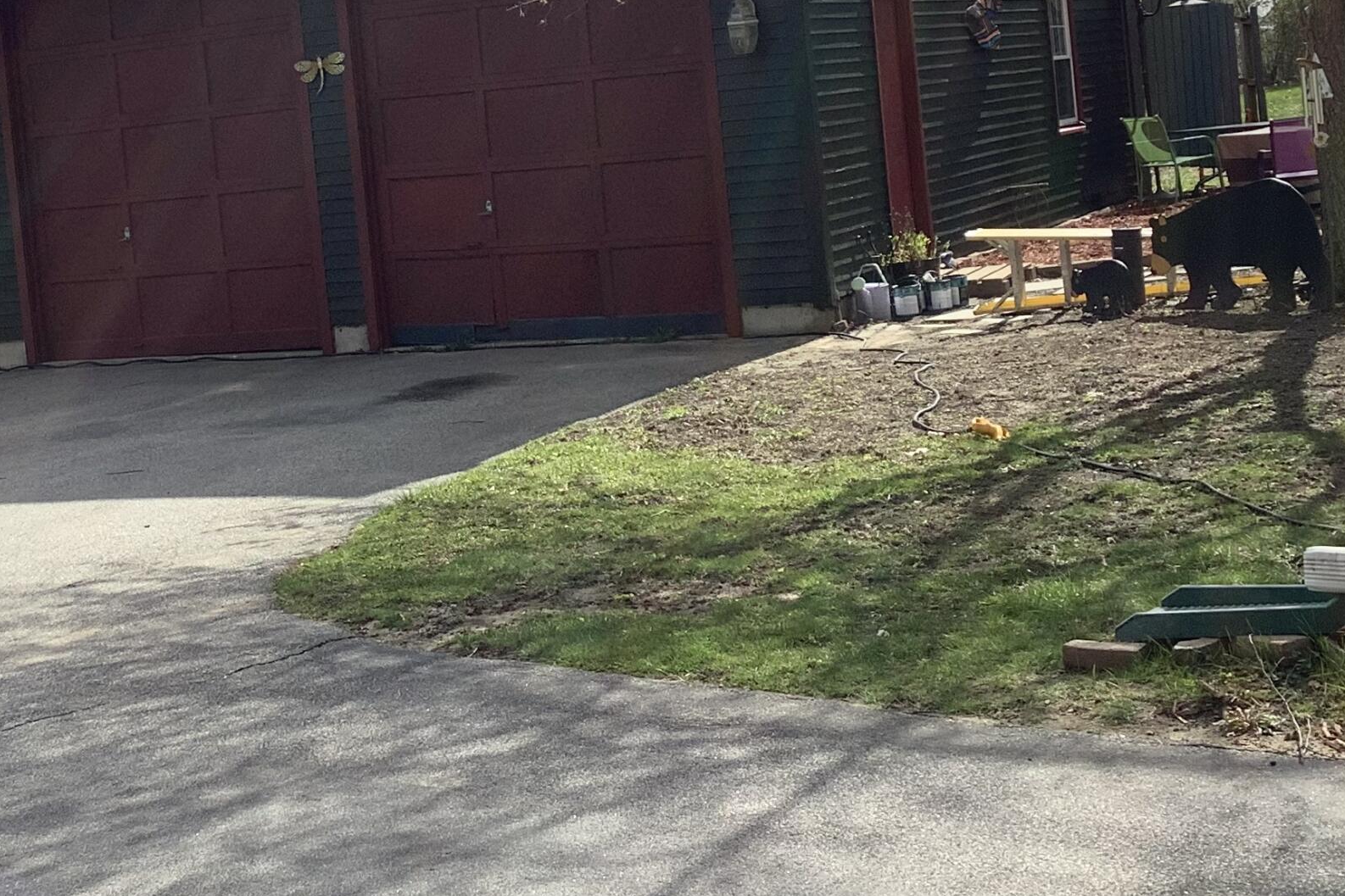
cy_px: 151
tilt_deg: -1.4
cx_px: 429
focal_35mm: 61
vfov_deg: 21.9
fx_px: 2279
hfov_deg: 32.6
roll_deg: +4.1
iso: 25
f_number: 2.4
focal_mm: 3.3
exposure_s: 1/936
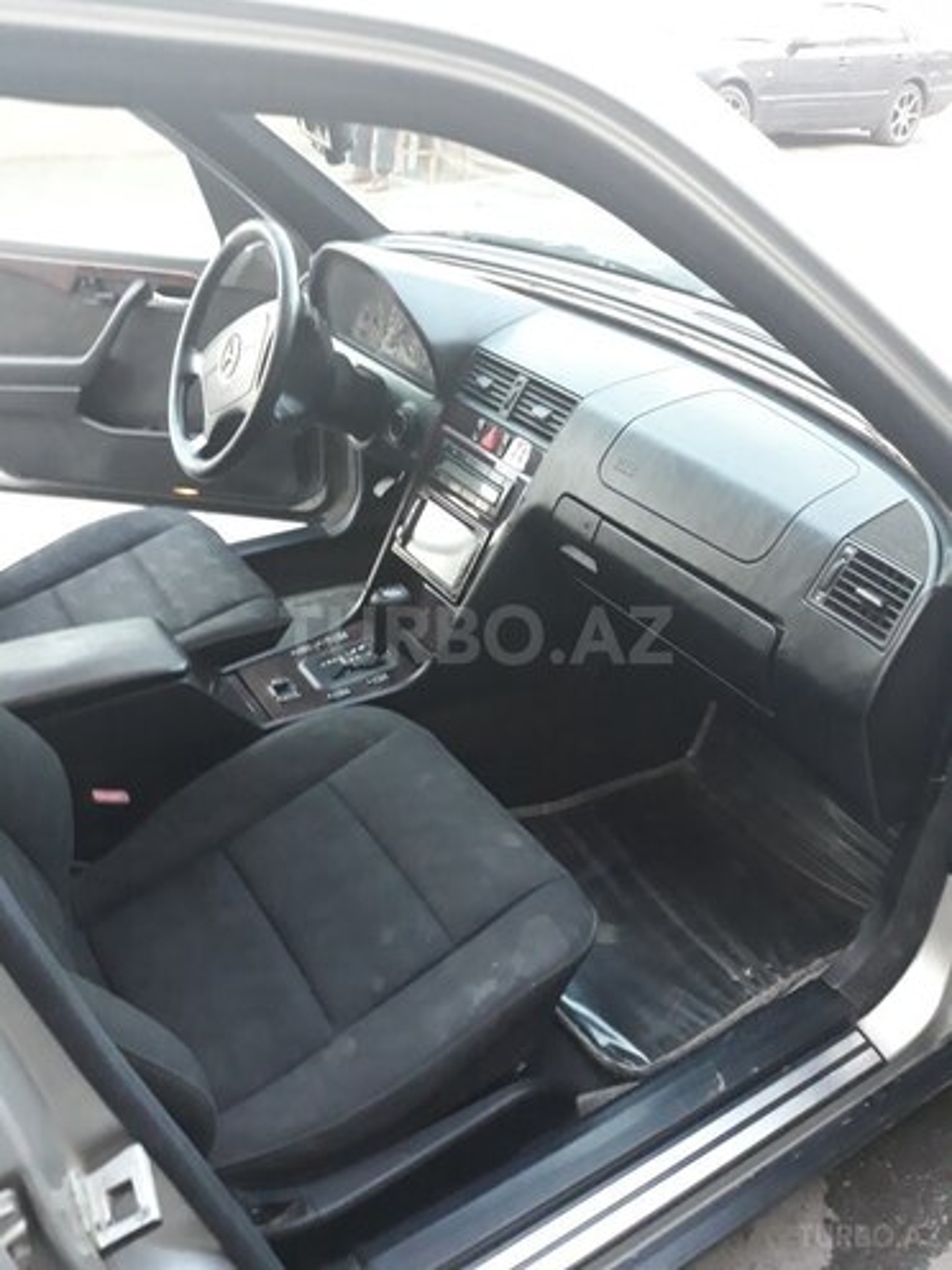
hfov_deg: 51.4
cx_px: 476
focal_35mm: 27
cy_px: 635
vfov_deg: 65.3
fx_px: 990
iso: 250
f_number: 1.7
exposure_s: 1/25
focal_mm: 3.71
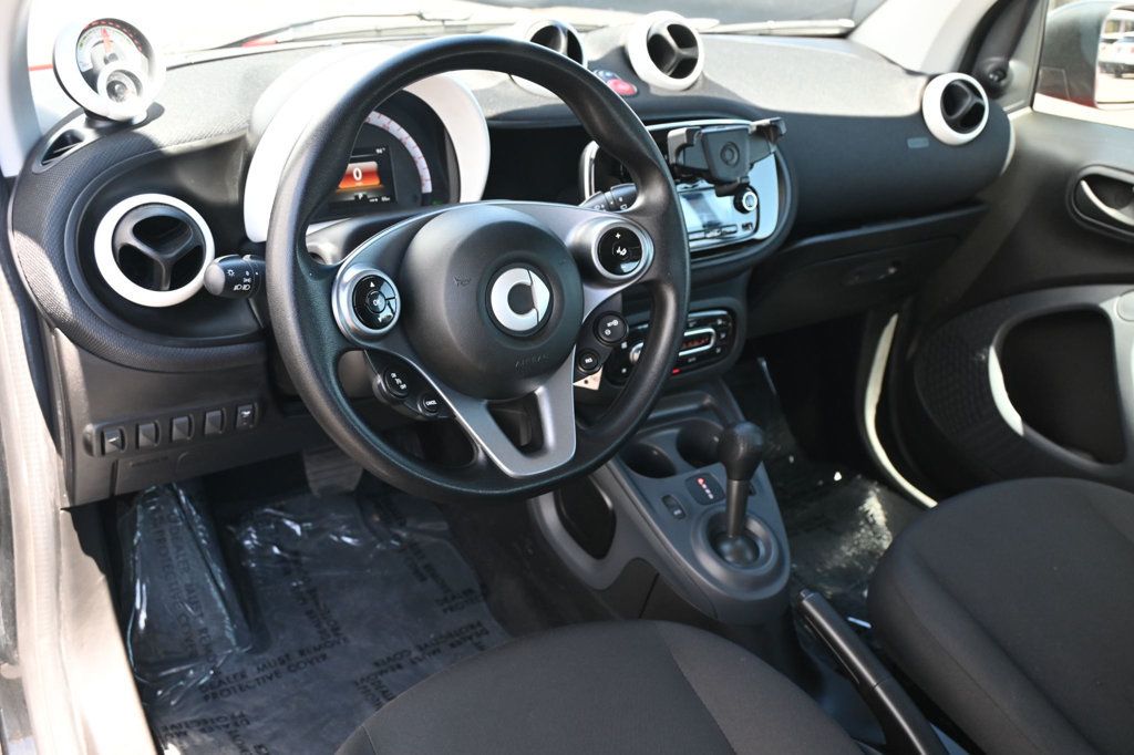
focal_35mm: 33
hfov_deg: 57.2
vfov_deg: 39.9
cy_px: 378
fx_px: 1039
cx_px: 567
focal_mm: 22
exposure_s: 1/125
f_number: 4
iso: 640
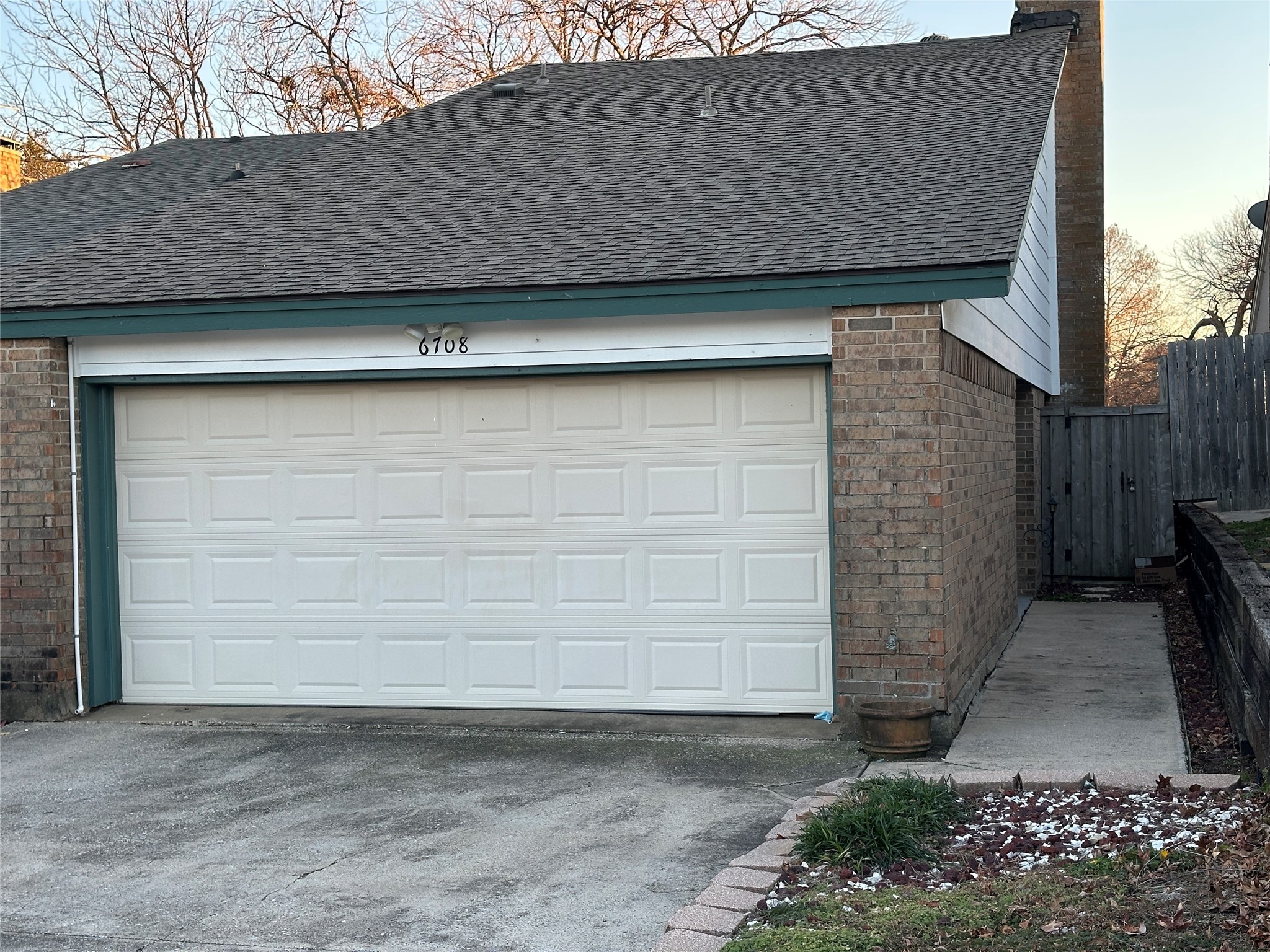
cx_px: 635
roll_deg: +0.8
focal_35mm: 48
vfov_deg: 30.3
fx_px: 1761
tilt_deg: -0.4
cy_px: 476
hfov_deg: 39.7
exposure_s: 1/180
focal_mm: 6.86
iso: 50
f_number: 1.78
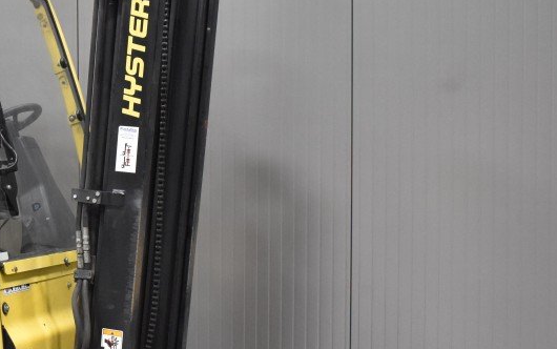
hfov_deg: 23.9
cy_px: 215
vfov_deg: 15.7
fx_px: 1261
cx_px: 8
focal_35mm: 83
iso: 1600
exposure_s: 1/60
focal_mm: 24
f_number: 4
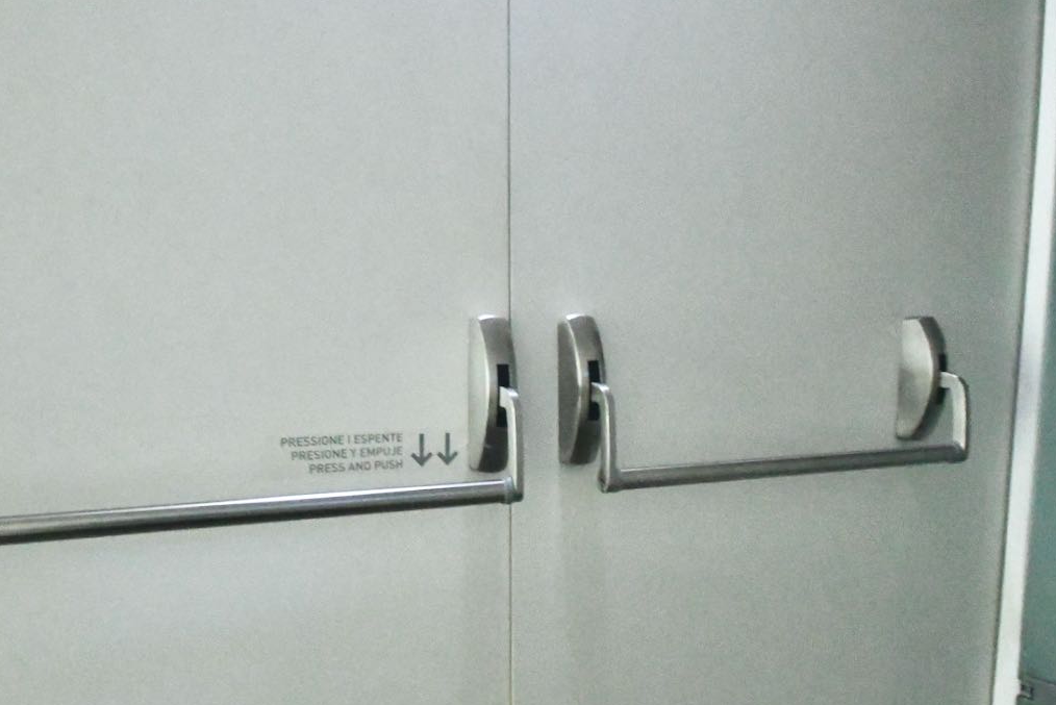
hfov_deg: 96.7
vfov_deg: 73.8
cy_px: 370
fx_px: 470
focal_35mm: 16
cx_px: 526
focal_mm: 10
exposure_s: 1/4
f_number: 4
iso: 12800
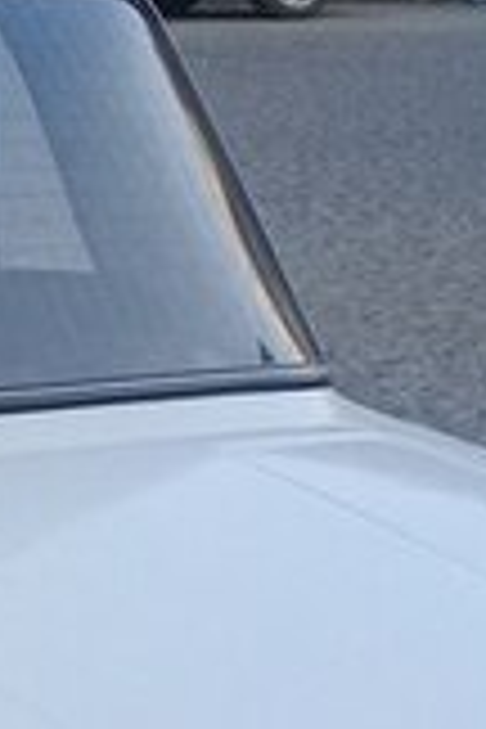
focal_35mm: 131
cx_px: -562
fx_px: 2653
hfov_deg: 9.6
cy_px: 844
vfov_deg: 15.2
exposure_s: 1/228
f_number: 2.2
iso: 50
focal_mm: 3.3
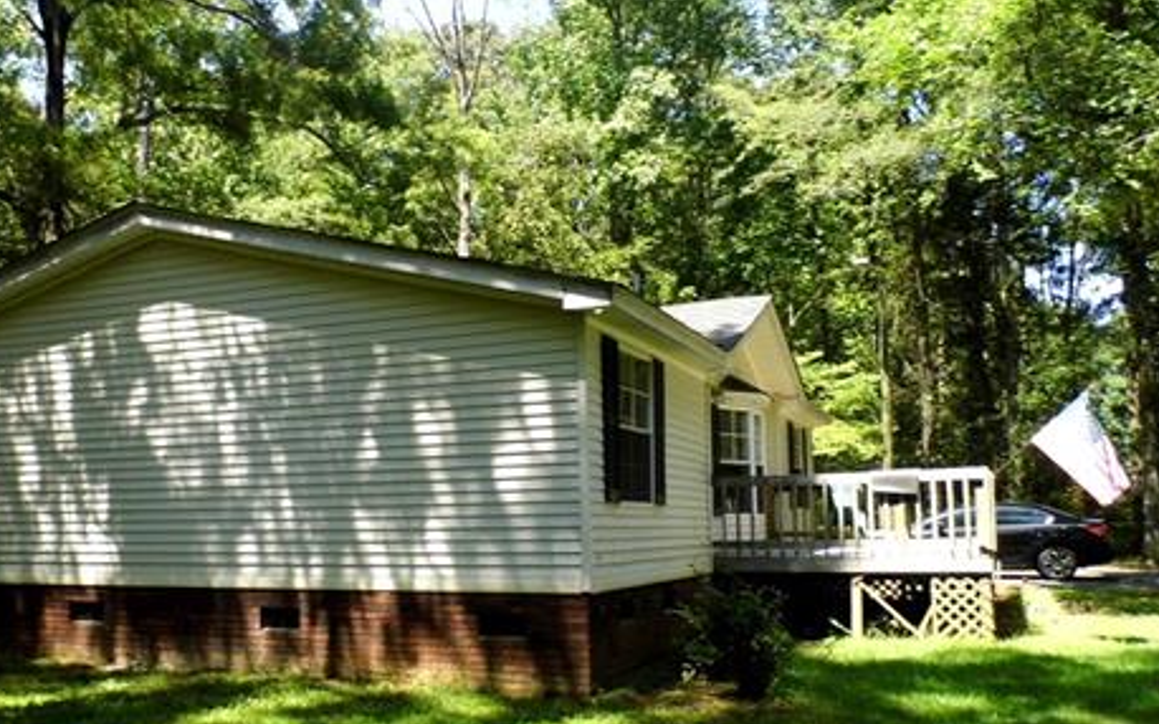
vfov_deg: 34.3
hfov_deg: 51.6
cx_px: 369
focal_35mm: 37
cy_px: 443
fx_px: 1168
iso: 100
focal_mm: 4.46
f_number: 3.1
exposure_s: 1/279
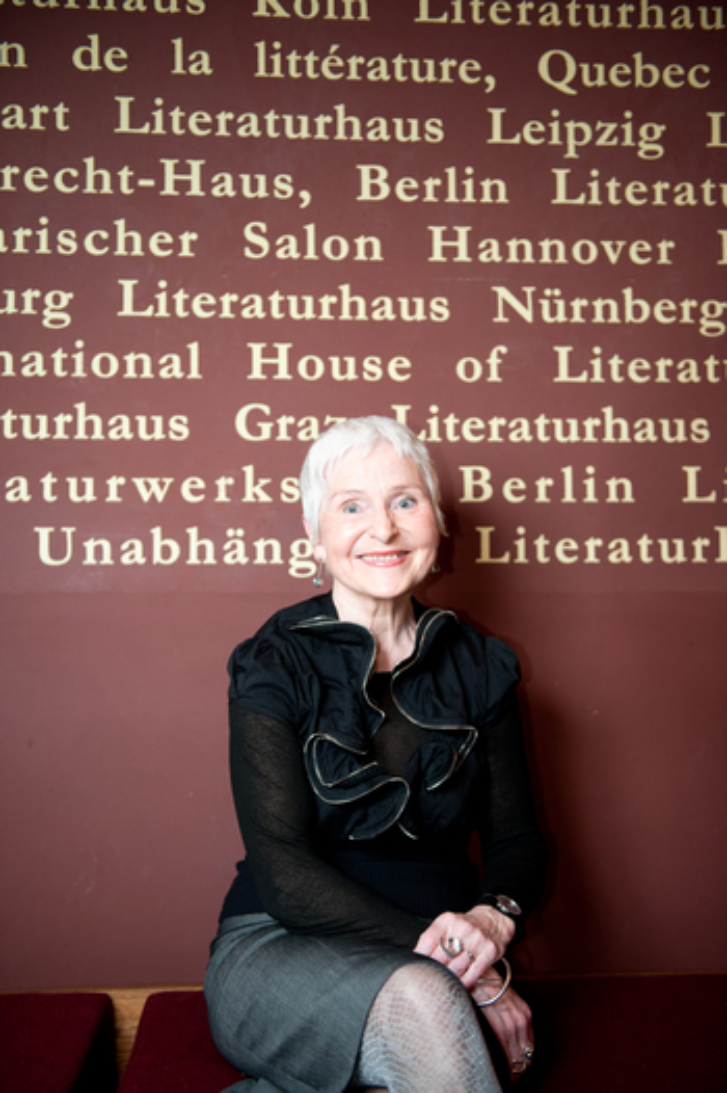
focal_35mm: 38
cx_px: 364
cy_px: 546
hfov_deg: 35.0
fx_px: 1153
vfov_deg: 50.7
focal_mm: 38
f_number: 2.8
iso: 800
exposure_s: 1/200
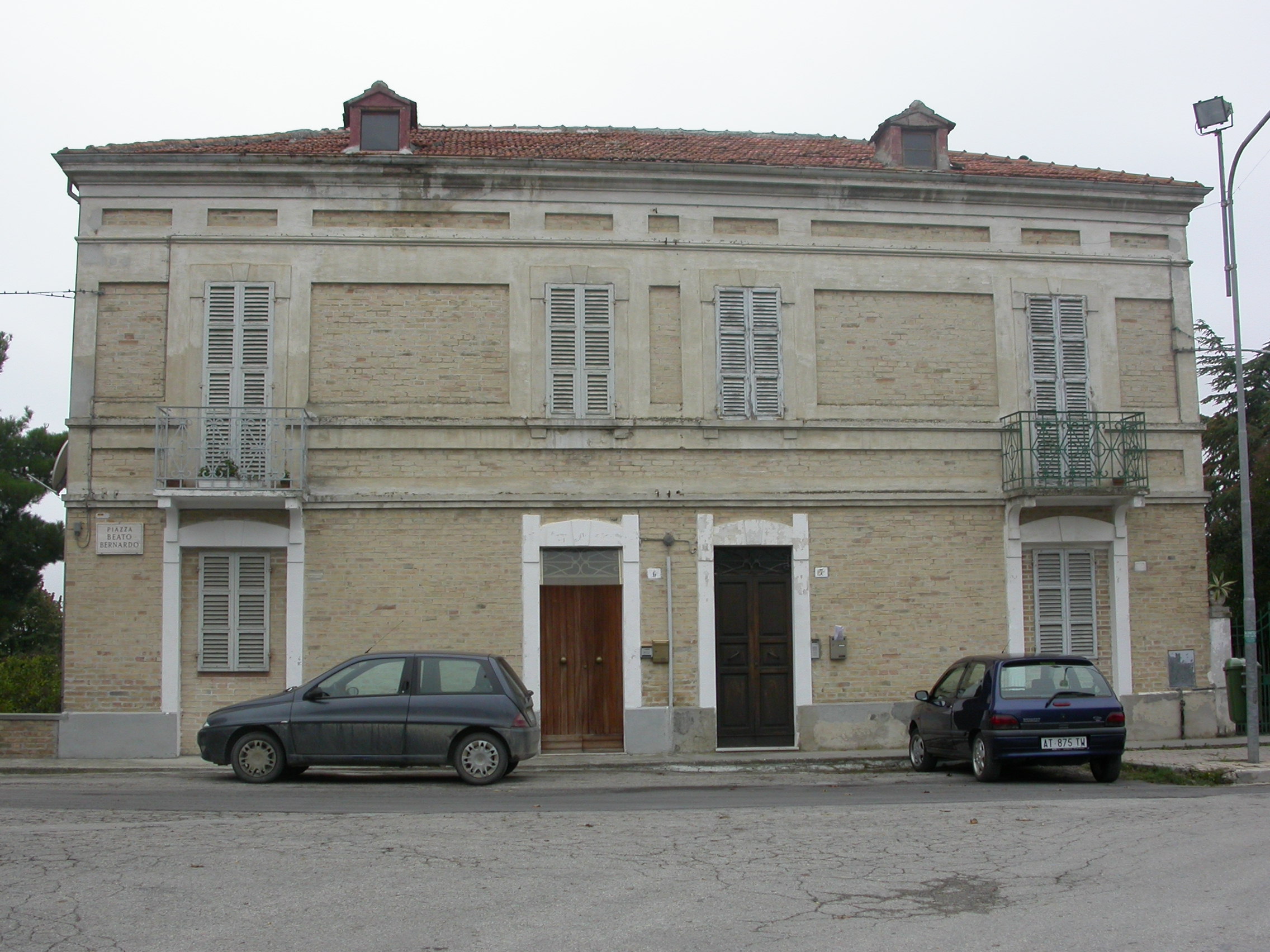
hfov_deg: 49.0
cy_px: 476
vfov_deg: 37.7
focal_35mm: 38
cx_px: 635
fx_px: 1394
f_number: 5.3
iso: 100
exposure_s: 1/129
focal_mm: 8
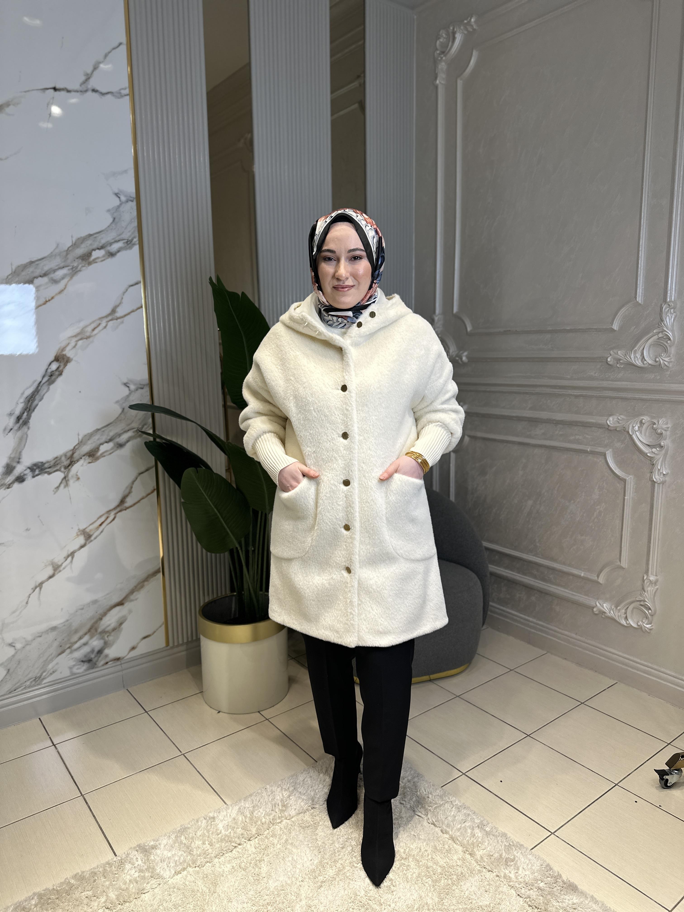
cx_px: 342
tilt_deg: -9.1
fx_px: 632
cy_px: 456
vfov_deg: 71.6
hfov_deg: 56.8
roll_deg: +0.2
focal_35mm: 24
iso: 80
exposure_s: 1/366
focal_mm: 6.86
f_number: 1.78
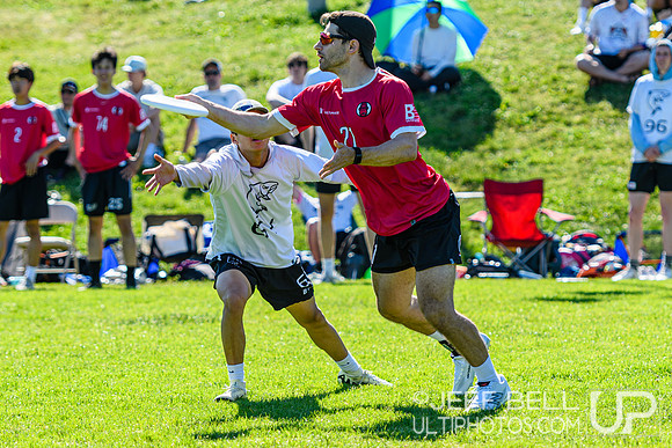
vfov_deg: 6.0
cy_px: 204
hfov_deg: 9.0
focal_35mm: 228
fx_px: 4257
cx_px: 409
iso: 100
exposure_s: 1/1000
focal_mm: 125
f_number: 3.2
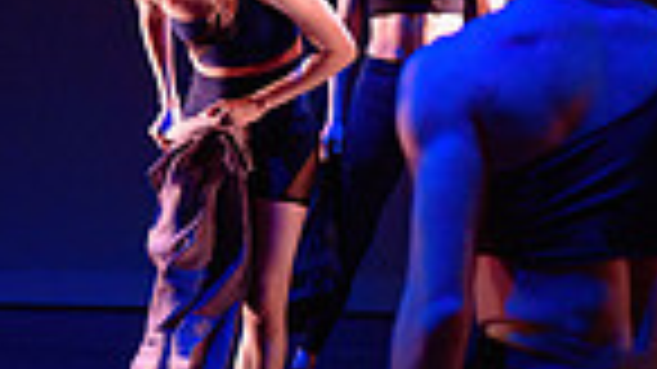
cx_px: 222
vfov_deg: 10.4
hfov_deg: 18.4
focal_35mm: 116
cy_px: 248
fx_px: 2020
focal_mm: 24
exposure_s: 1/320
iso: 1000
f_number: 1.4
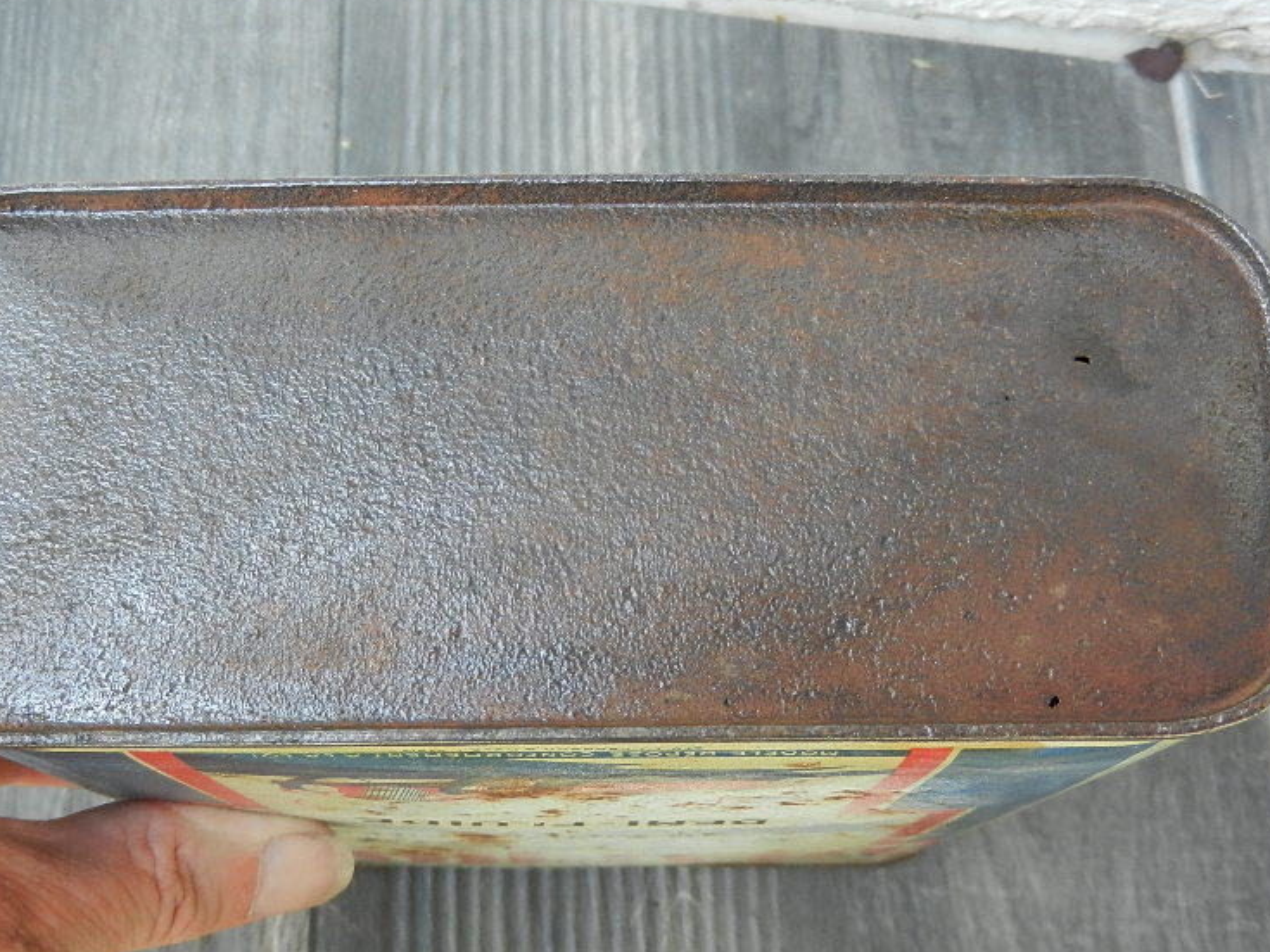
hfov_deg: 41.2
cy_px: 513
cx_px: 575
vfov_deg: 31.5
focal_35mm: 46
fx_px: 1687
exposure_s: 1/60
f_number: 3.8
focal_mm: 5.9
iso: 160
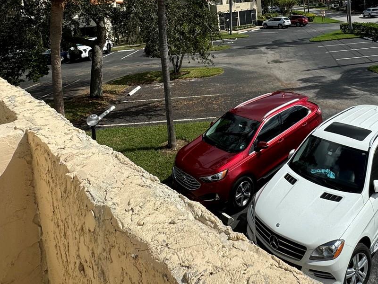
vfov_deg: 44.2
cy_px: 16
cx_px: 249
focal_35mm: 28
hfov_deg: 62.0
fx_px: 306
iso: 50
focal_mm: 2.22
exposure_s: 1/2415
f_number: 2.2
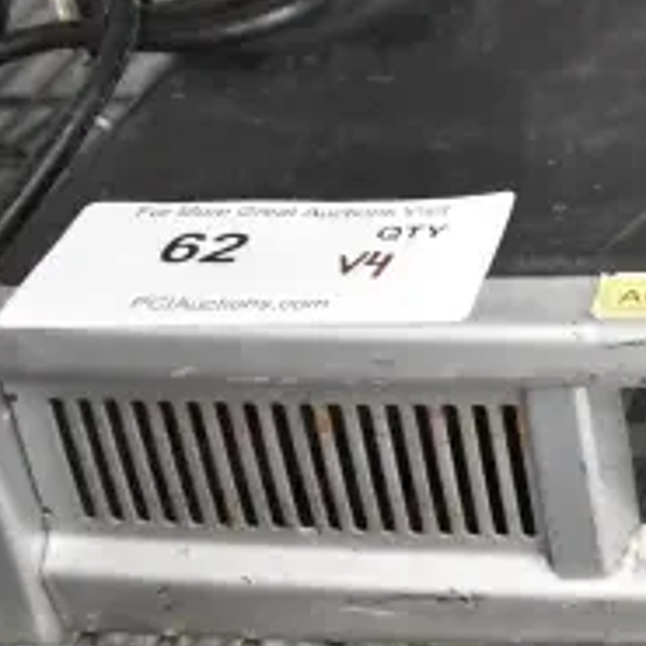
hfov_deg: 17.5
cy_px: 180
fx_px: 1867
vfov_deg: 19.5
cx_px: 985
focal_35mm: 88
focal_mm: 21
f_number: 3.8
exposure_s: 1/60
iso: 6400
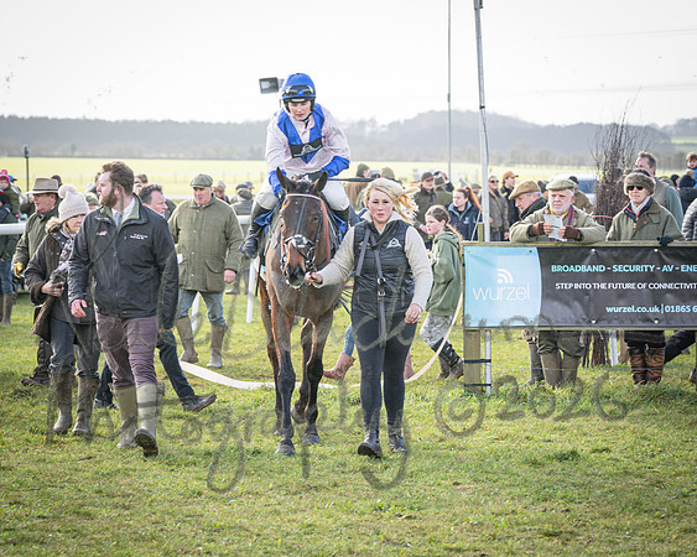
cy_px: 278
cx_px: 348
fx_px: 3206
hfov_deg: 12.4
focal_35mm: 155
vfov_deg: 9.9
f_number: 4
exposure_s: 1/400
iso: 200
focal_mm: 92
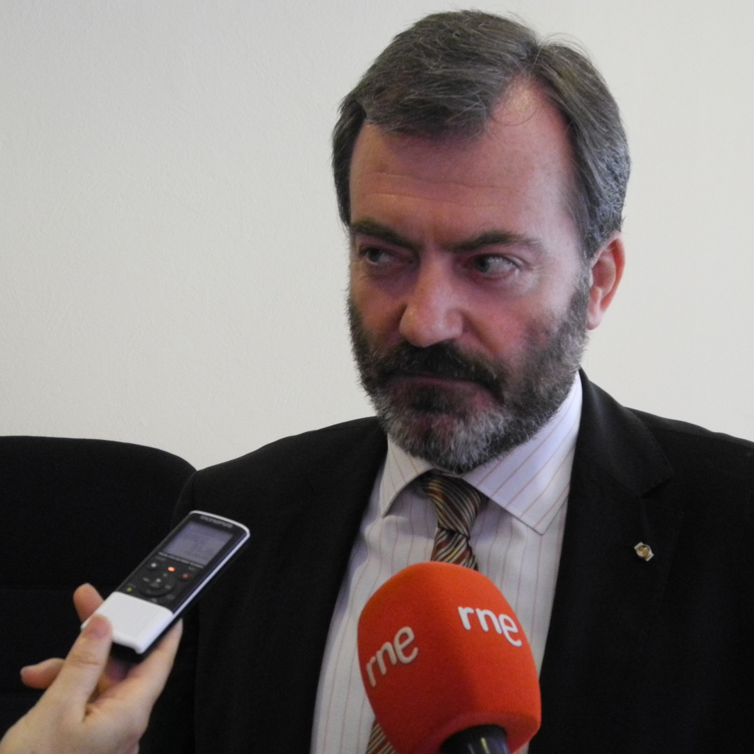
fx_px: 2218
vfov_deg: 19.3
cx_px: 362
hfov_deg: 19.3
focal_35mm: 90
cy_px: 376
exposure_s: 1/56.7
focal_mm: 16.3
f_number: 4
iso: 800
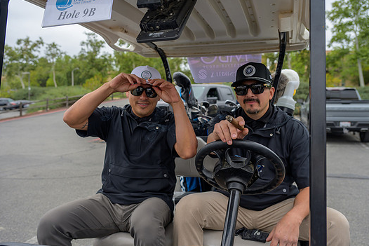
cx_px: 182
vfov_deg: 41.1
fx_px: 328
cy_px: 122
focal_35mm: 32
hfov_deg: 58.7
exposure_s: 1/200
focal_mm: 29
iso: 100
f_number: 4
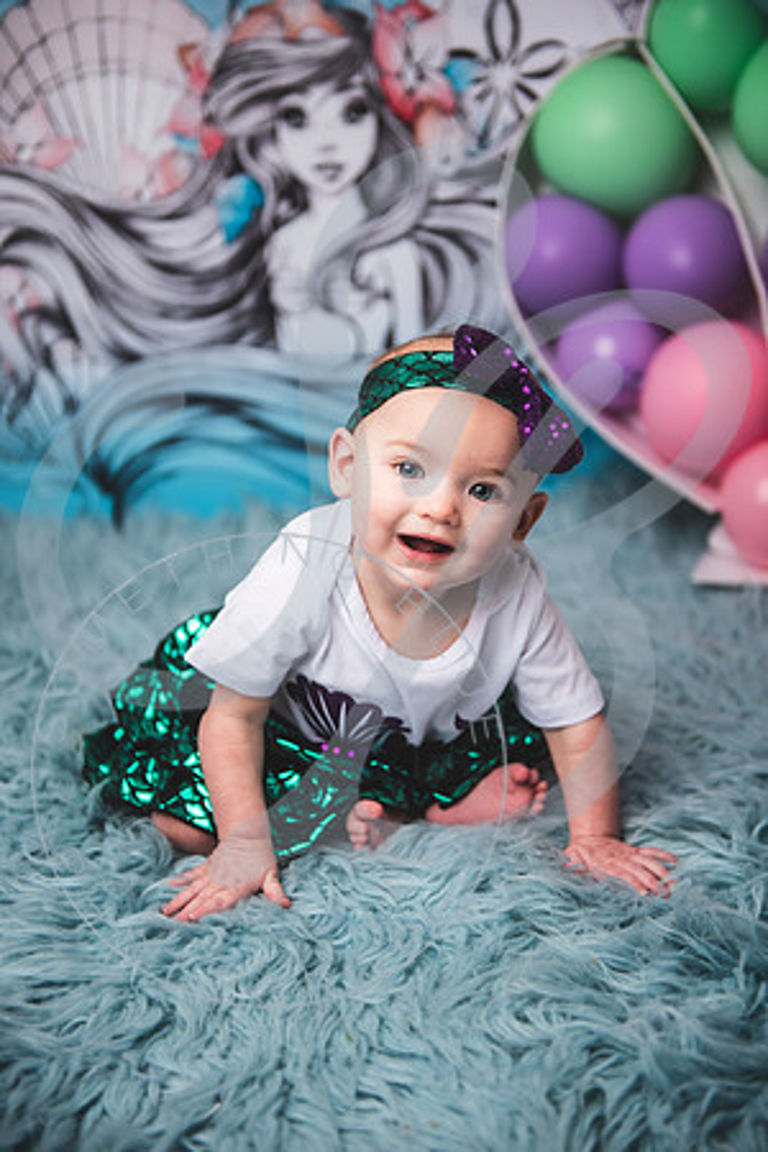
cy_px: 576
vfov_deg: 38.2
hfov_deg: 26.0
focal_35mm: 52
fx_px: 1664
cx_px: 384
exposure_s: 1/160
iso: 100
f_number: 2.8
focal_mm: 52
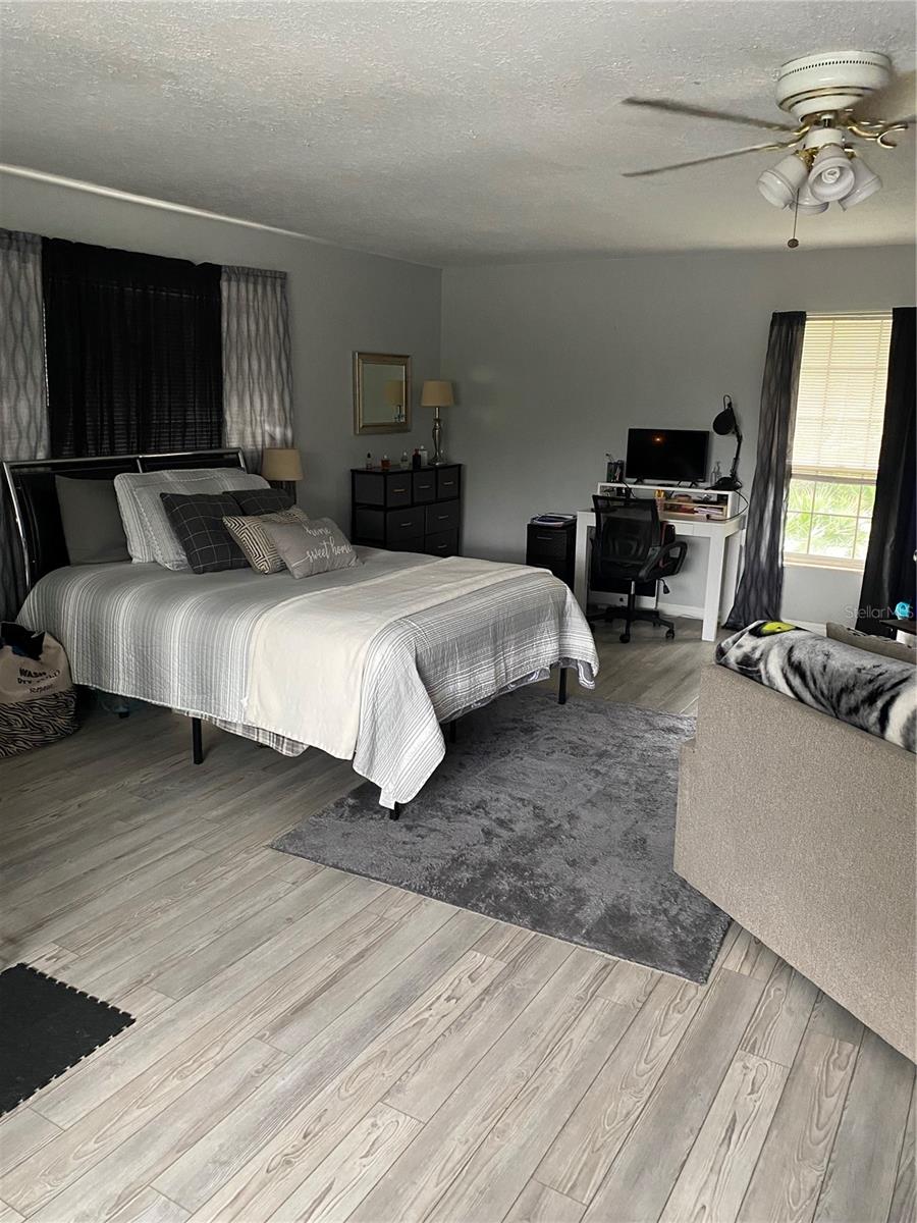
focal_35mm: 26
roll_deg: -0.8
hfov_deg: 53.1
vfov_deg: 67.3
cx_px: 458
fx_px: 918
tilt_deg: -12.5
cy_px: 612
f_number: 1.8
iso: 500
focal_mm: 4.25
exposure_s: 1/43
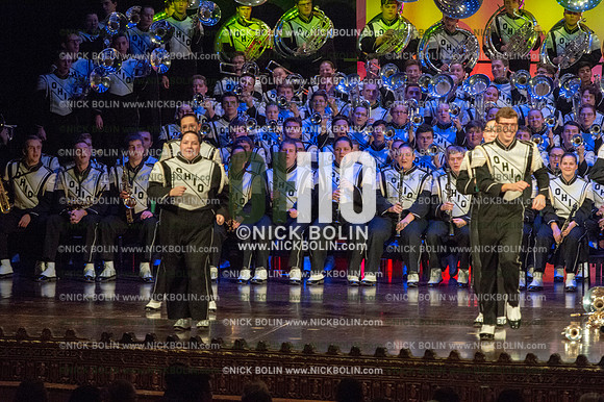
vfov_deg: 6.5
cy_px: 201
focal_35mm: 210
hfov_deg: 9.8
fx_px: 3521
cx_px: 302
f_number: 5.6
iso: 8000
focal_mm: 210
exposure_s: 1/400
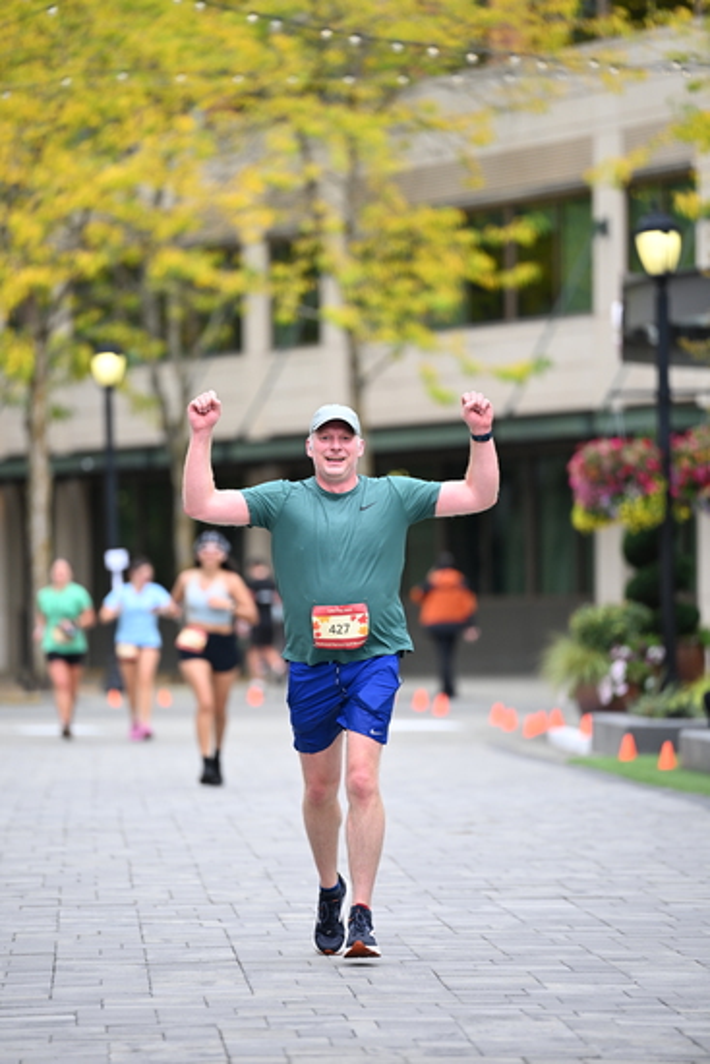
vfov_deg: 10.3
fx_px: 5912
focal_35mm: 200
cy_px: 532
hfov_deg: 6.9
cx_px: 355
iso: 640
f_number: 2.8
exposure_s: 1/1600
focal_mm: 200
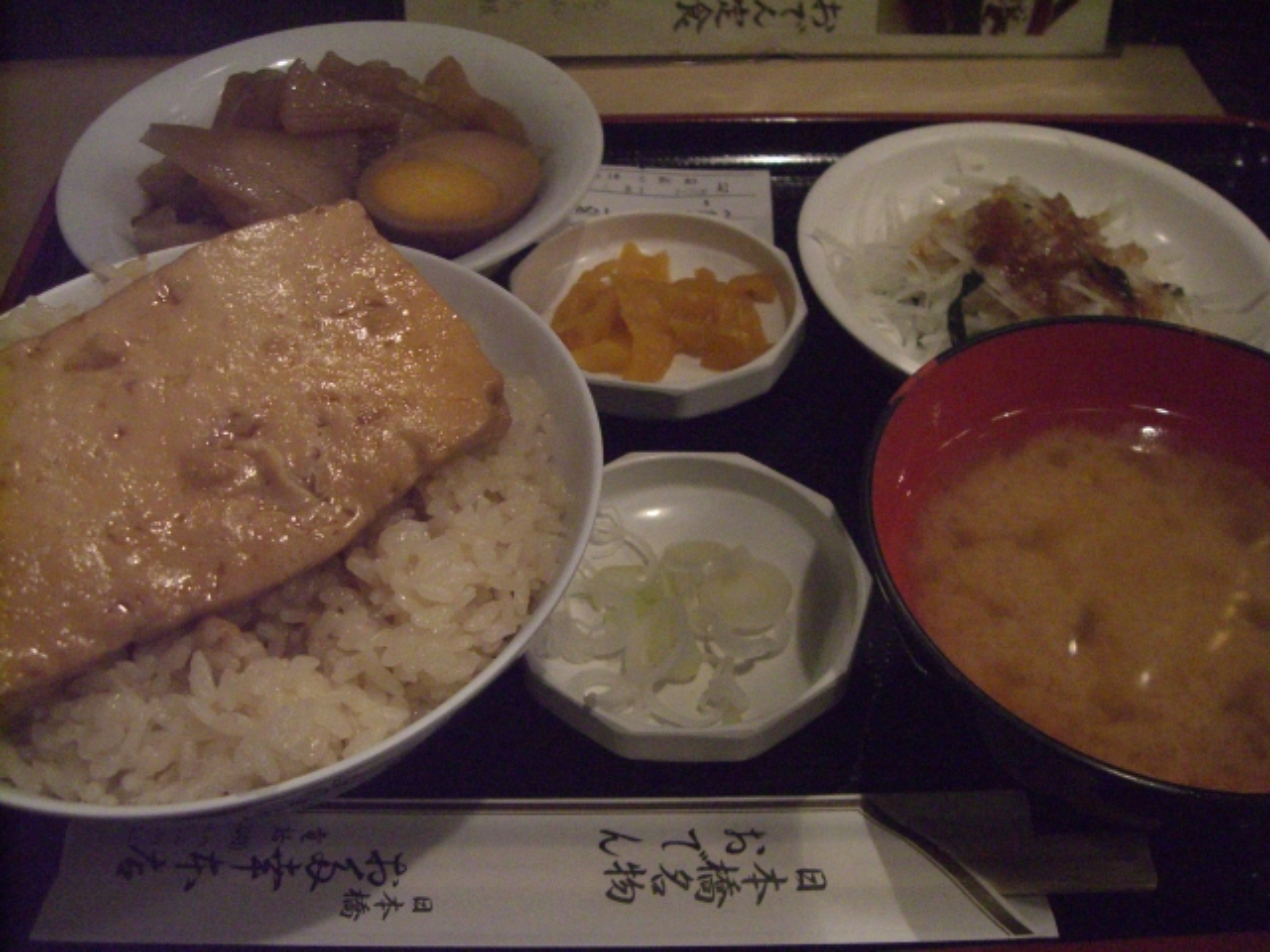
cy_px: 476
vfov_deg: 37.7
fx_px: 1394
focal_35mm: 38
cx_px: 635
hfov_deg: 49.0
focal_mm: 6.2
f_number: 2.7
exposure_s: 1/125
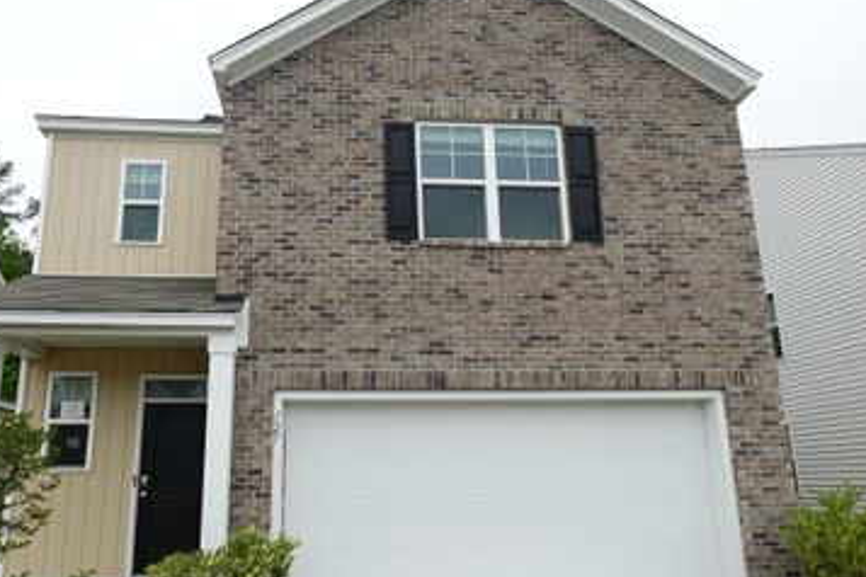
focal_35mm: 28
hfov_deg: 65.2
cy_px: 309
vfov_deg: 46.4
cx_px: 376
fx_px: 674
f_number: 2
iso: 125
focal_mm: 7.6
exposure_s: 1/1250
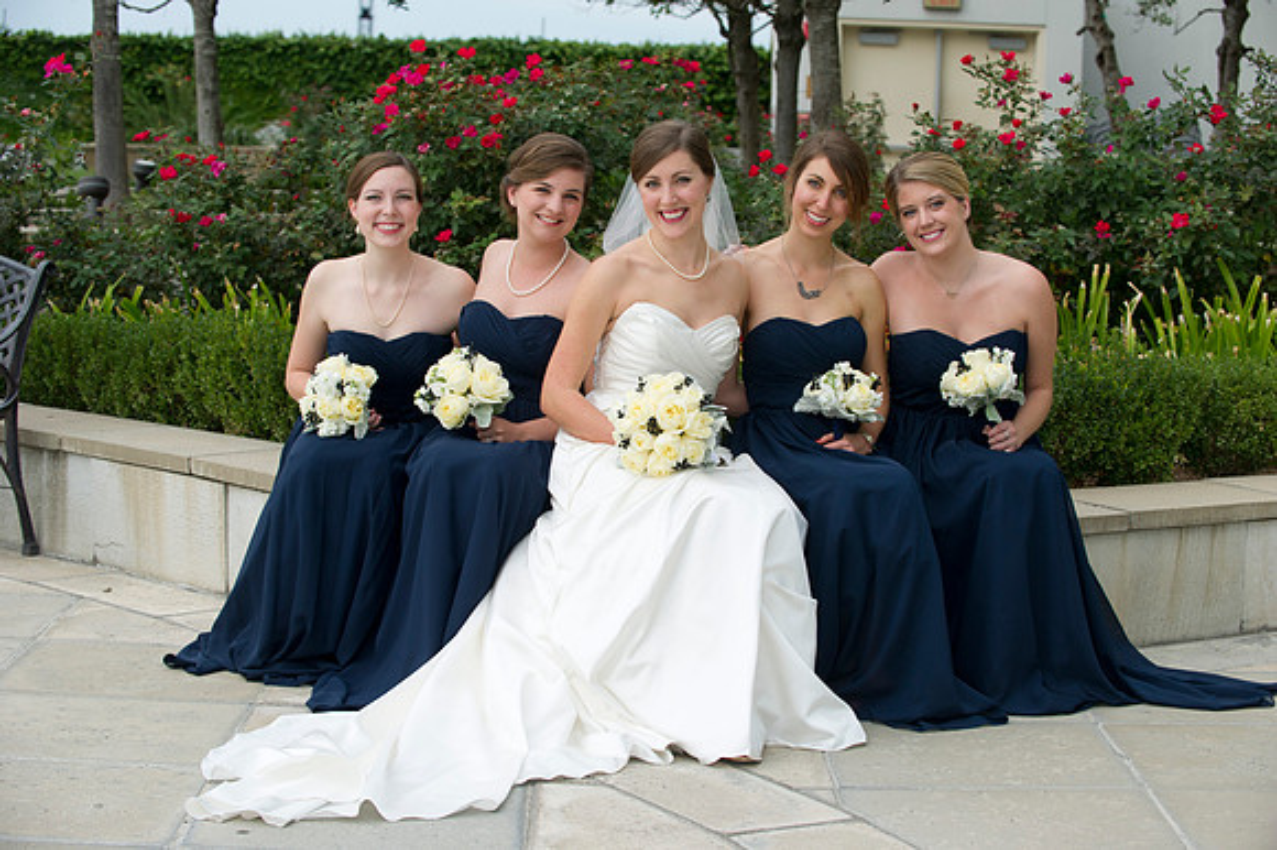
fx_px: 2765
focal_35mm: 78
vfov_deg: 17.5
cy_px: 425
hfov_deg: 26.0
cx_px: 638
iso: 200
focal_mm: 78
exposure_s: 1/200
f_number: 4.5
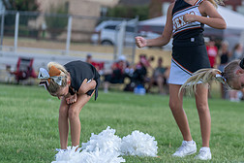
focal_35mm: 292
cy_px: 71
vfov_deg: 4.7
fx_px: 1979
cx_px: 262
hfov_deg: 7.0
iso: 125
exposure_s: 1/1000
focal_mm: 127
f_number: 3.5
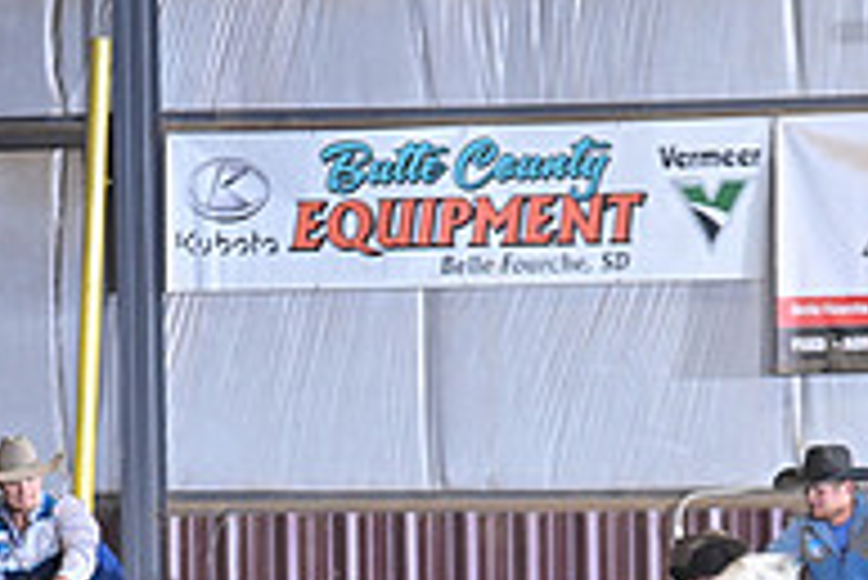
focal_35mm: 602
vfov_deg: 2.3
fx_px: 14525
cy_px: 825
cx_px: 265
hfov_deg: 3.4
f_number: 3.2
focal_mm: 200
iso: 1250
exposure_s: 1/200
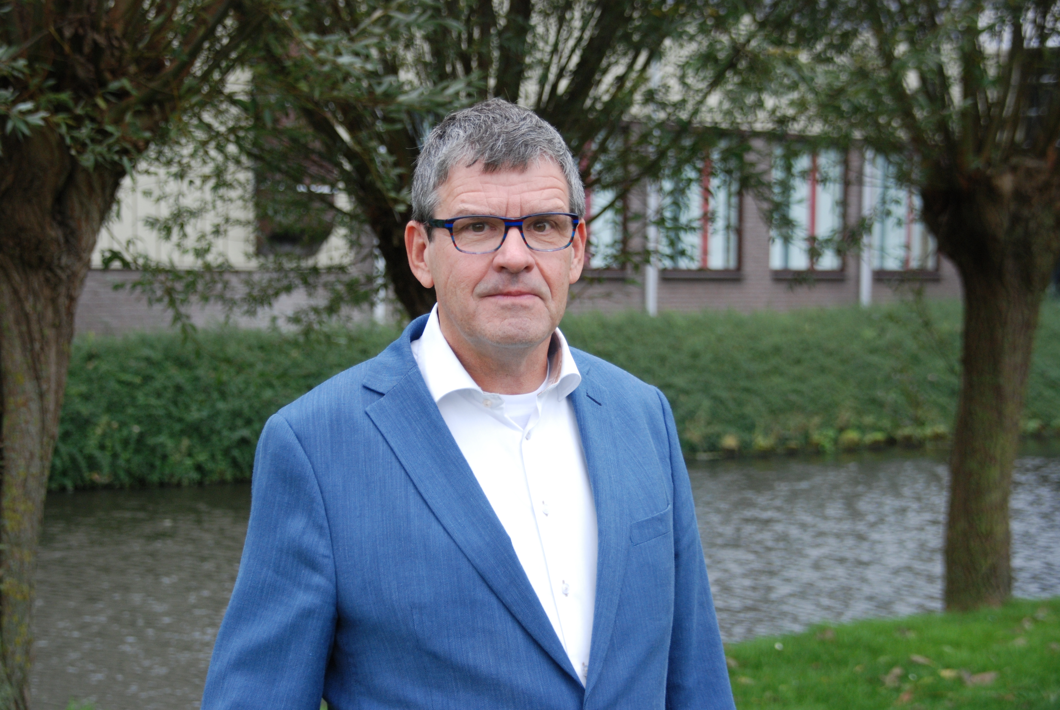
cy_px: 355
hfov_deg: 26.0
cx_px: 530
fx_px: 2299
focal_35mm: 78
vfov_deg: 17.5
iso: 400
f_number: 5.6
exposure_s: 1/125
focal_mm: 52
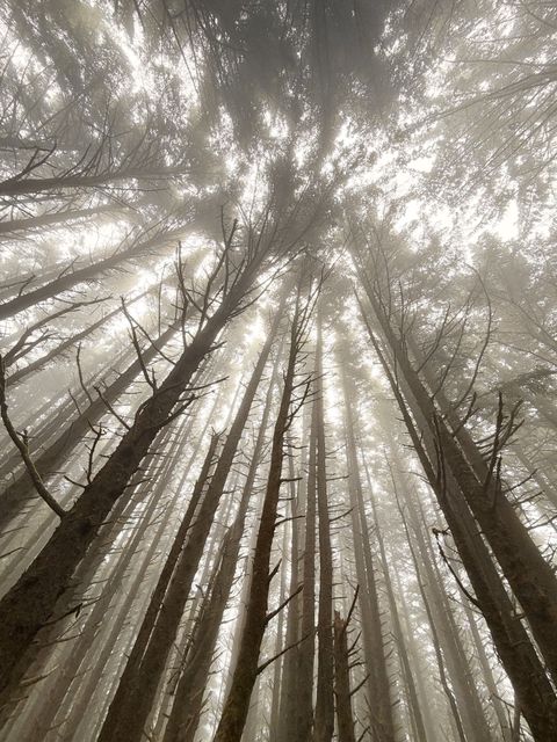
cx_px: 278
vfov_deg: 102.1
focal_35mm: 14
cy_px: 371
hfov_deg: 85.7
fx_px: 300
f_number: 2.2
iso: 64
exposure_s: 1/121
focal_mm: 2.22
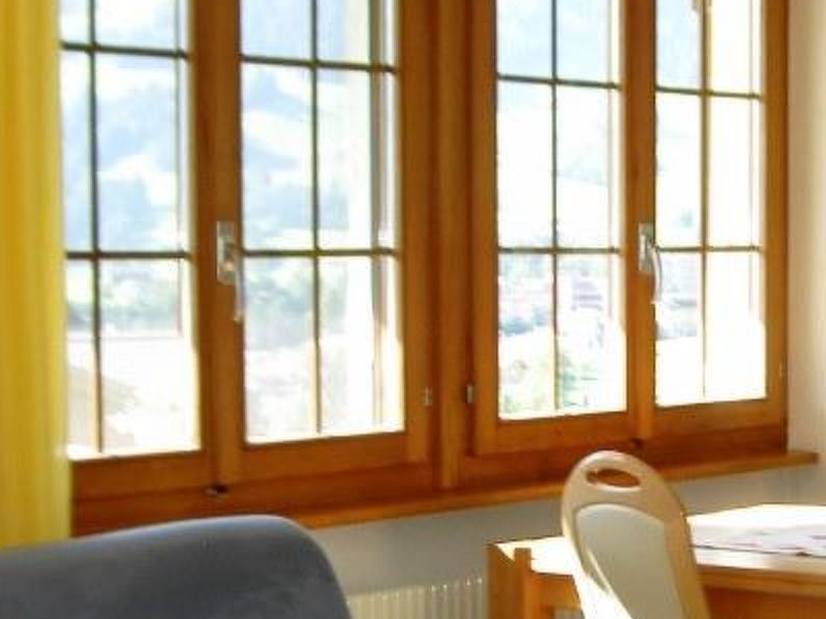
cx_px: 730
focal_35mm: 100
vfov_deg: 14.7
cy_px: 535
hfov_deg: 19.3
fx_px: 2386
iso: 50
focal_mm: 8
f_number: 2.8
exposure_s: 1/50
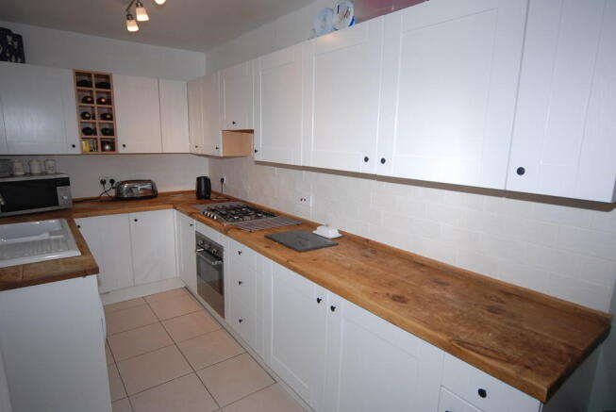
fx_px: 360
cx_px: 308
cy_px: 206
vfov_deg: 59.6
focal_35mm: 21
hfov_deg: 81.1
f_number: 4.8
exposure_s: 1/60
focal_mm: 14
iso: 200
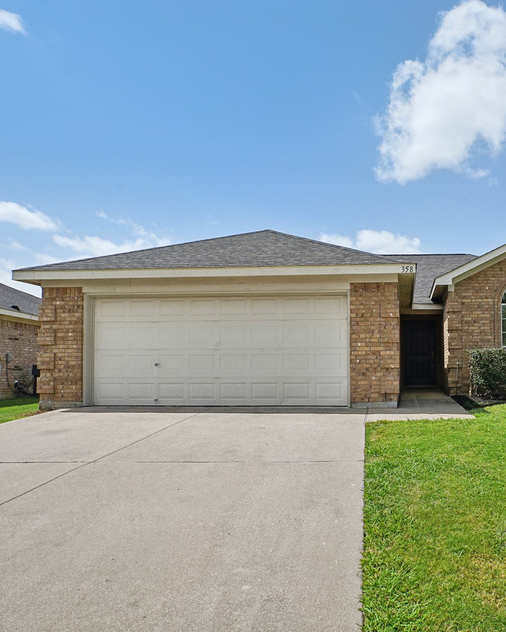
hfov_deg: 56.7
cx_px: 400
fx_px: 431
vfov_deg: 72.6
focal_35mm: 23
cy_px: 318
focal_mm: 16
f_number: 8
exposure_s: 1/1600
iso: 320
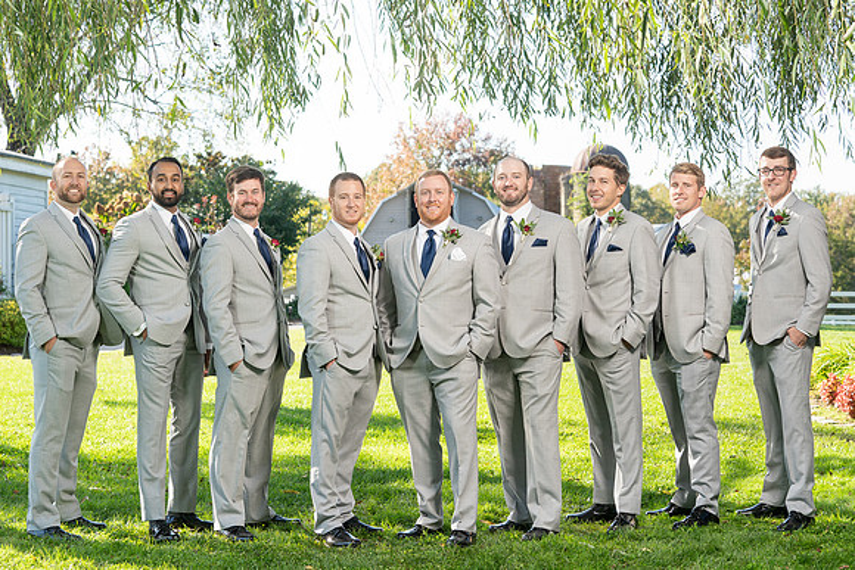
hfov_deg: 26.9
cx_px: 420
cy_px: 281
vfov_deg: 18.1
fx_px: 1787
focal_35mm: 75
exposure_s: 1/200
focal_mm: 70
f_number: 5.6
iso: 200
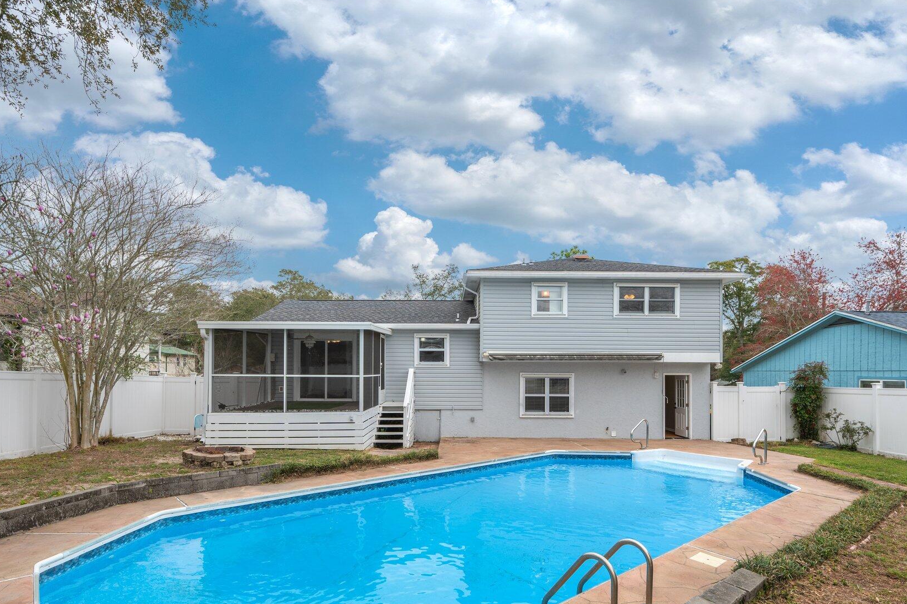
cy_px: 369
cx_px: 454
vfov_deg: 61.2
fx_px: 504
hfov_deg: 84.0
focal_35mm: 20
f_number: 9
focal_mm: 16
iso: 200
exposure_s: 1/200
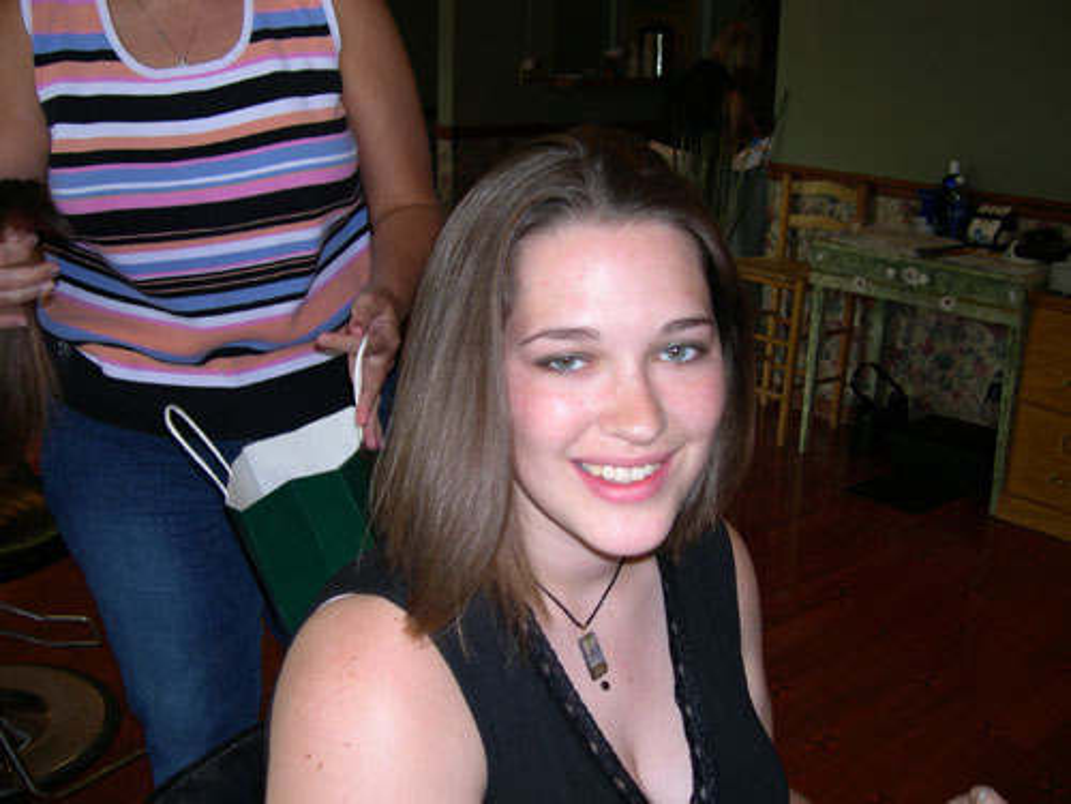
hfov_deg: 49.0
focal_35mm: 38
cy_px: 402
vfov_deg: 37.7
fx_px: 1176
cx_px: 536
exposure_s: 1/60
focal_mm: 8
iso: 100
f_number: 2.8
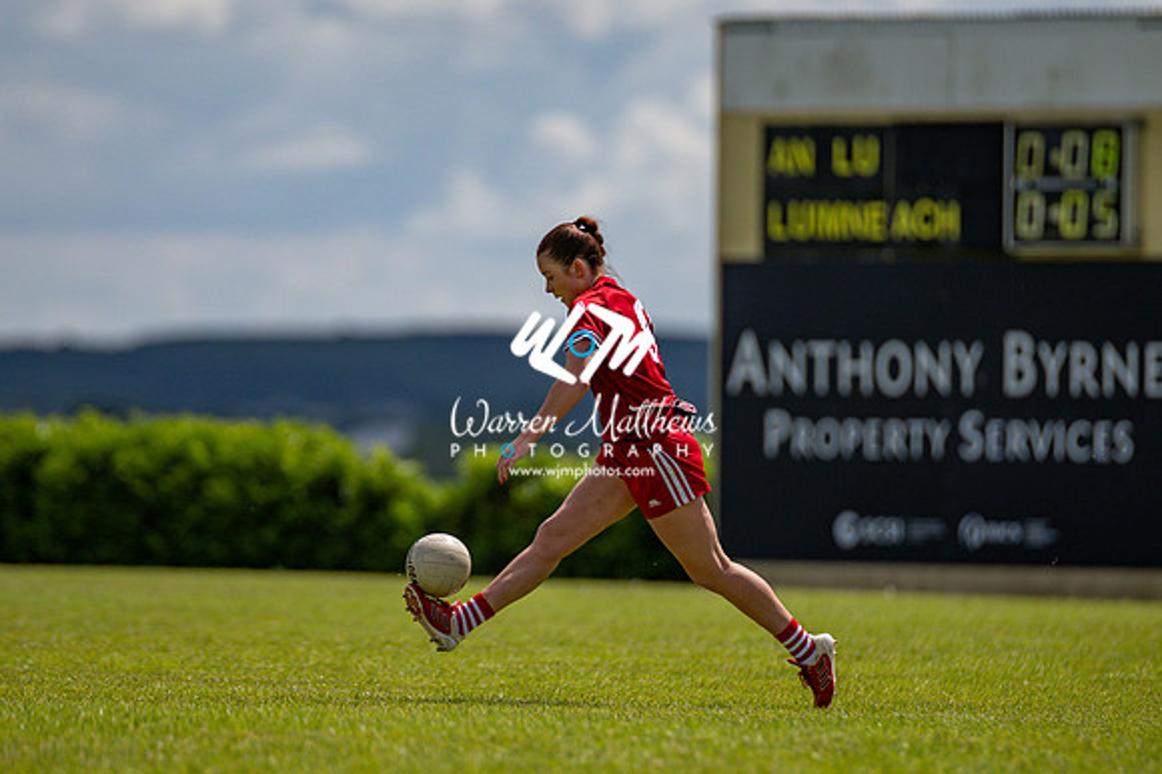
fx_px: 14516
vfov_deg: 3.1
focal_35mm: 450
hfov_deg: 4.6
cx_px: 581
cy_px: 387
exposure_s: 1/6400
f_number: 2.8
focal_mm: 300
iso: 125
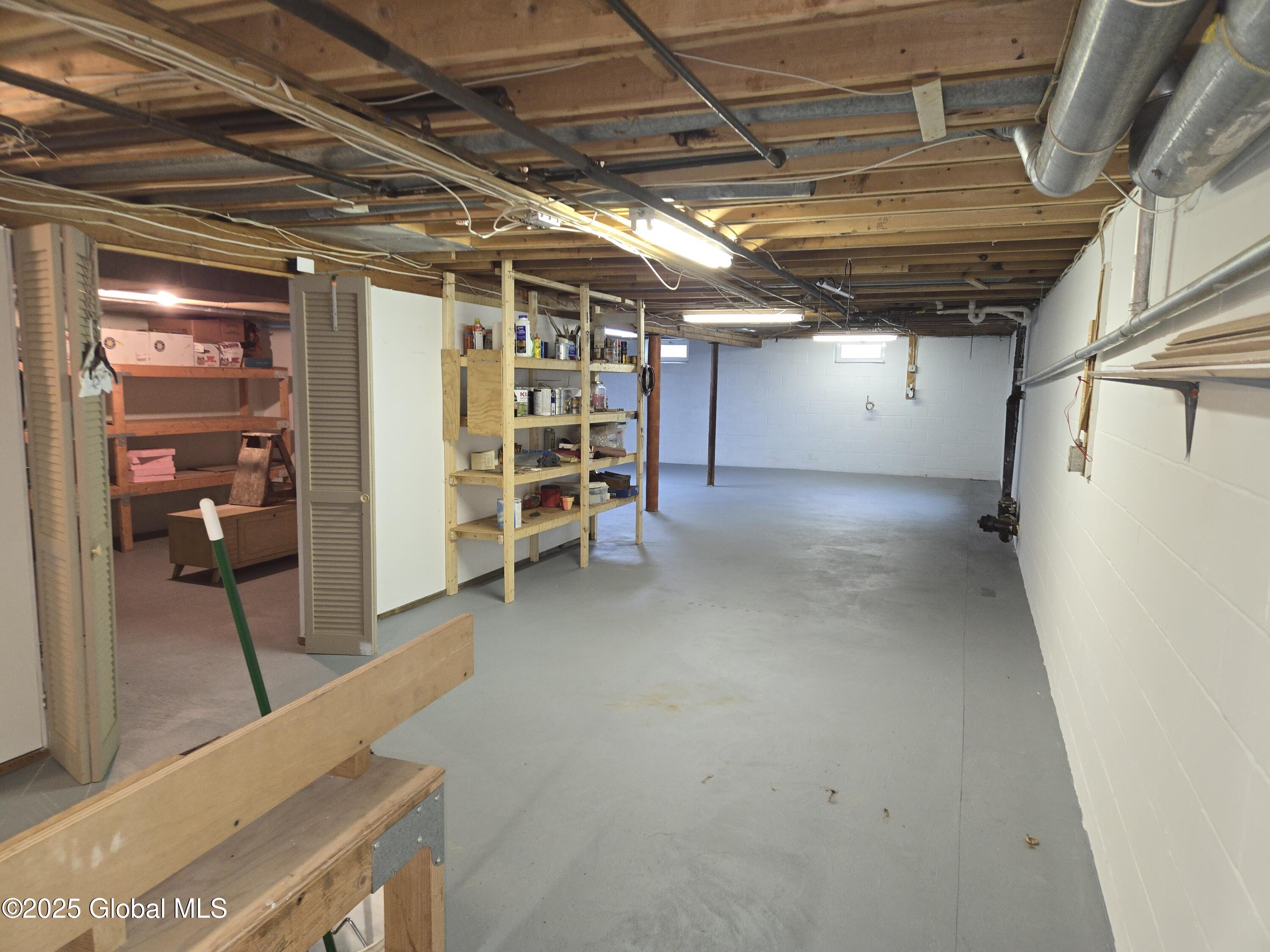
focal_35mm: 23
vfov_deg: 58.9
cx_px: 635
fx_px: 844
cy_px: 476
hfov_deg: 73.9
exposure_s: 1/24
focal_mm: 5.4
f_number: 1.8
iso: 100
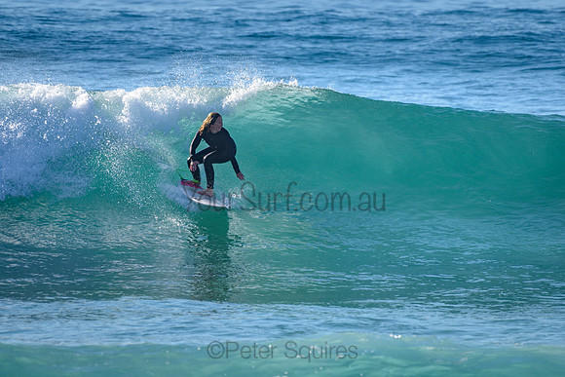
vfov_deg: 2.2
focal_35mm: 613
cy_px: 168
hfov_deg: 3.4
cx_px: 219
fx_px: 9620
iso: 160
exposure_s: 1/2000
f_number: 5.6
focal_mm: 500
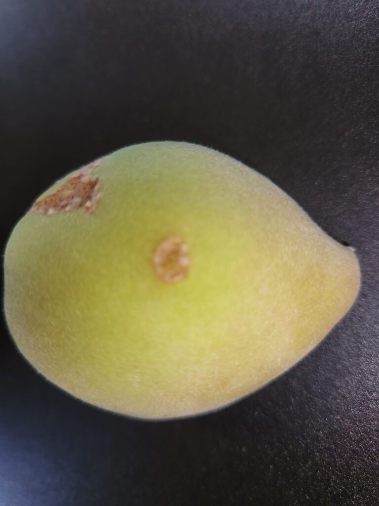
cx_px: 190
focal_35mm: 23
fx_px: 336
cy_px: 253
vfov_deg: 73.9
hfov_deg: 58.9
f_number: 1.8
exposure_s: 1/50
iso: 25
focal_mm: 5.4
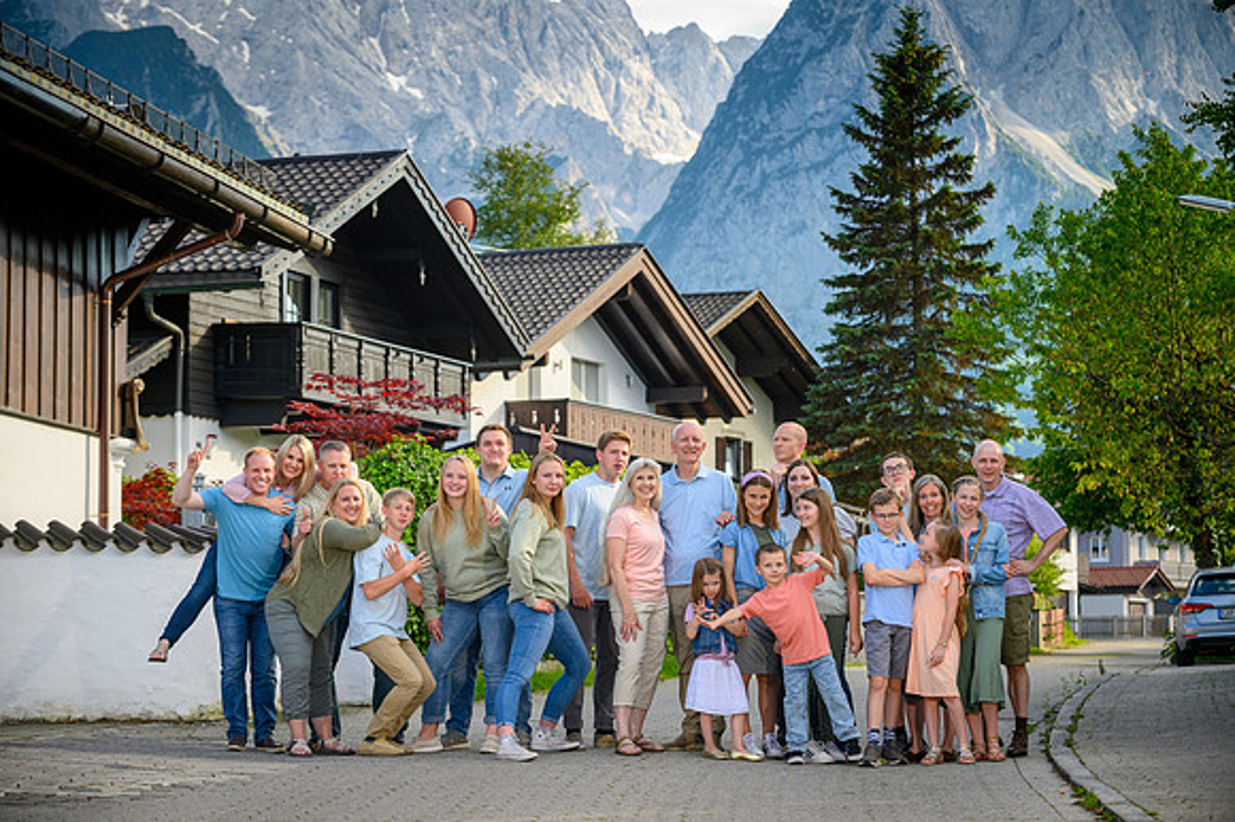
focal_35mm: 95
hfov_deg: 21.5
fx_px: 3257
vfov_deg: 14.4
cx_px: 618
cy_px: 411
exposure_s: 1/500
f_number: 5.6
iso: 400
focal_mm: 95
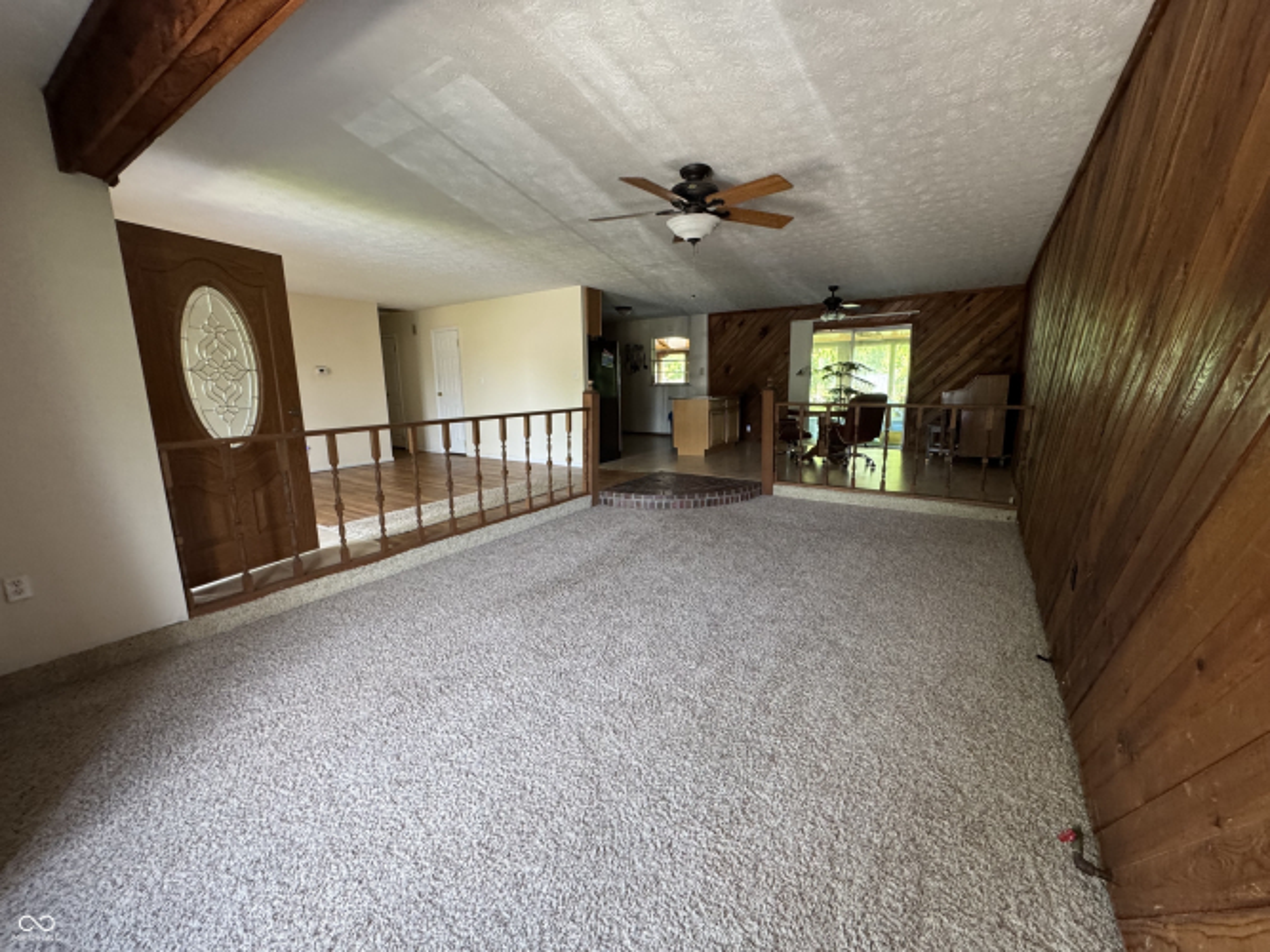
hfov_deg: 102.1
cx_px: 635
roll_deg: +0.7
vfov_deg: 85.7
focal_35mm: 14
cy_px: 476
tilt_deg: -10.7
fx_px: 514
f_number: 2.2
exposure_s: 1/98
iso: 320
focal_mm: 2.22
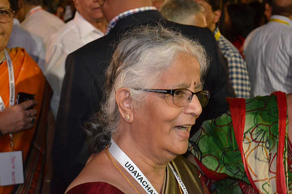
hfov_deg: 33.5
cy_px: 97
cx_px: 146
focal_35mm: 60
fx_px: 486
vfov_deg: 22.5
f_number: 5.3
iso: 3200
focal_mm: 40
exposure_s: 1/60
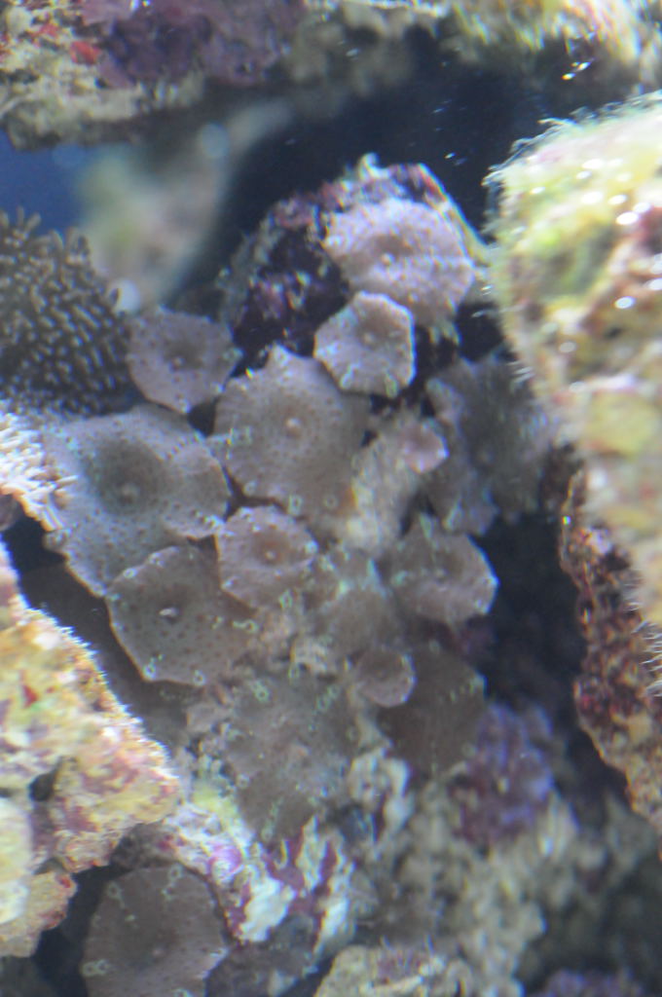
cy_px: 498
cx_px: 331
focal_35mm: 158
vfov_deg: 13.1
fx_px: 4356
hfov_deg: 8.7
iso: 3200
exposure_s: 1/125
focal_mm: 105
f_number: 5.6
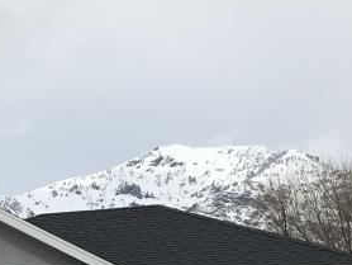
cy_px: 281
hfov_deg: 17.9
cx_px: -96
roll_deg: -1.2
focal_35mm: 103
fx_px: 1048
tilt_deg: +12.7
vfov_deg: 14.1
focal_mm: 3.99
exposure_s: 1/5988
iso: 20
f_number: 1.8
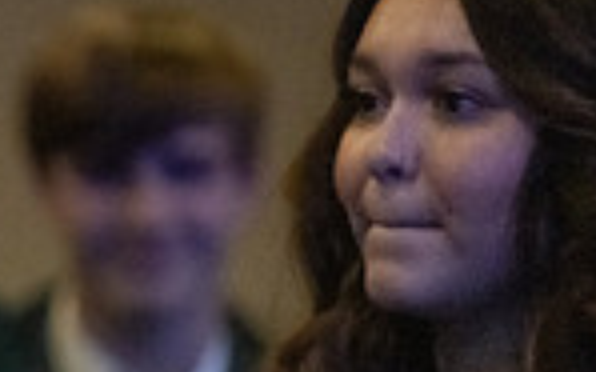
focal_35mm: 795
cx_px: -404
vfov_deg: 1.7
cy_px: 266
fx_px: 12908
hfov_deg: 2.6
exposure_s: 1/320
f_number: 2.8
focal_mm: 200
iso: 20000
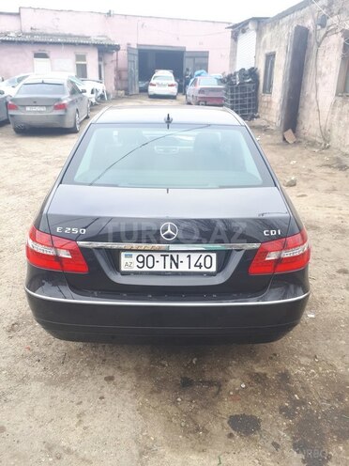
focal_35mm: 27
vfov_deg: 65.3
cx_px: 174
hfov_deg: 51.4
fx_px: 363
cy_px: 233
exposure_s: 1/142
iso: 40
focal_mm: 3.6
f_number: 1.9
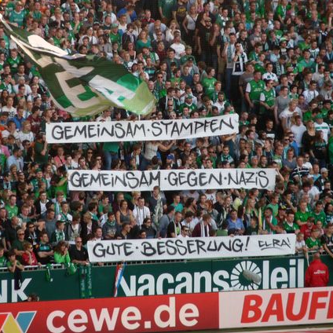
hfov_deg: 3.4
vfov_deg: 3.4
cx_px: 165
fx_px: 5681
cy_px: 166
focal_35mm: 522
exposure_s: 1/125
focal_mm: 78.2
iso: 100
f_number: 3.8
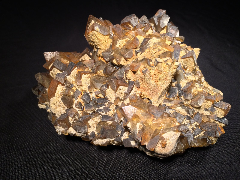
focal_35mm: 29
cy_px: 90
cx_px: 120
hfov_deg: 61.7
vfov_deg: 48.2
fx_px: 201
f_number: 2.2
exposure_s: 1/120
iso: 50
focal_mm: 4.15
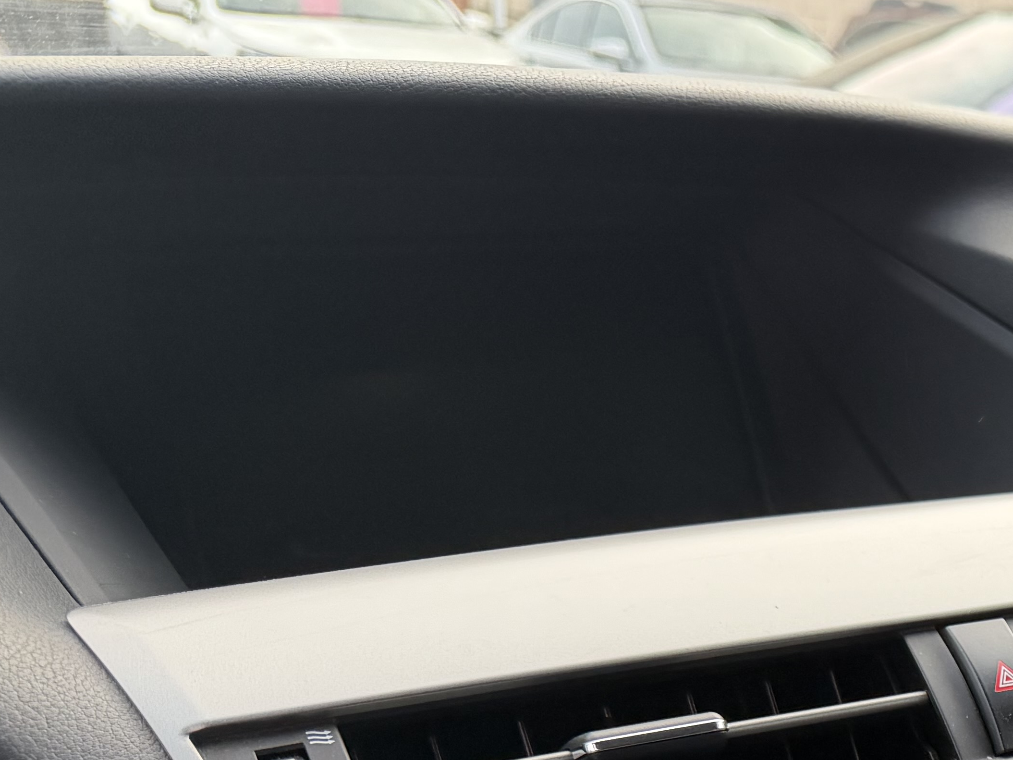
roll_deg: -8.1
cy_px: 966
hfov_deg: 25.2
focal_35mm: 65
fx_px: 1902
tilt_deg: -21.2
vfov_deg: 20.7
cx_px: 1358
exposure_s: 1/214
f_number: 1.78
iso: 125
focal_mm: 6.76
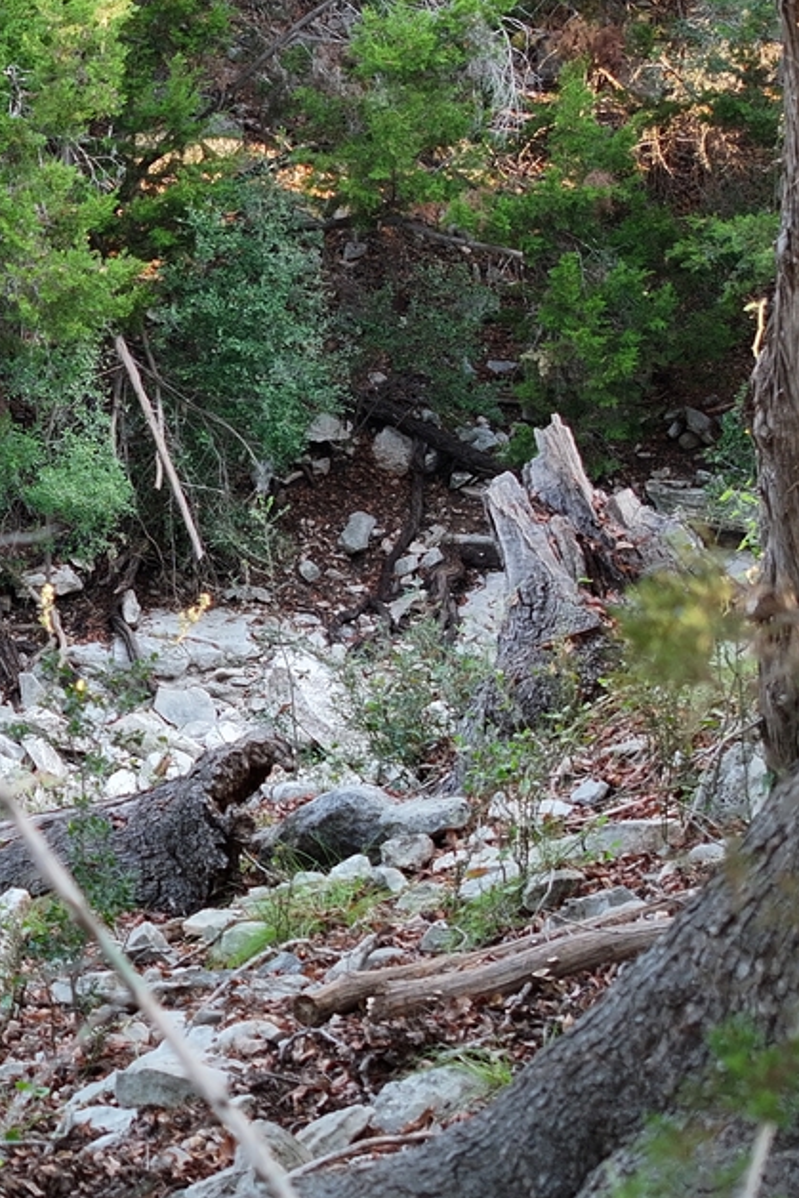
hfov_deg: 8.0
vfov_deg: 12.3
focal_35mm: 167
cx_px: -542
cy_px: 637
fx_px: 5556
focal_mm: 19.35
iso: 120
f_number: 2.8
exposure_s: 1/30
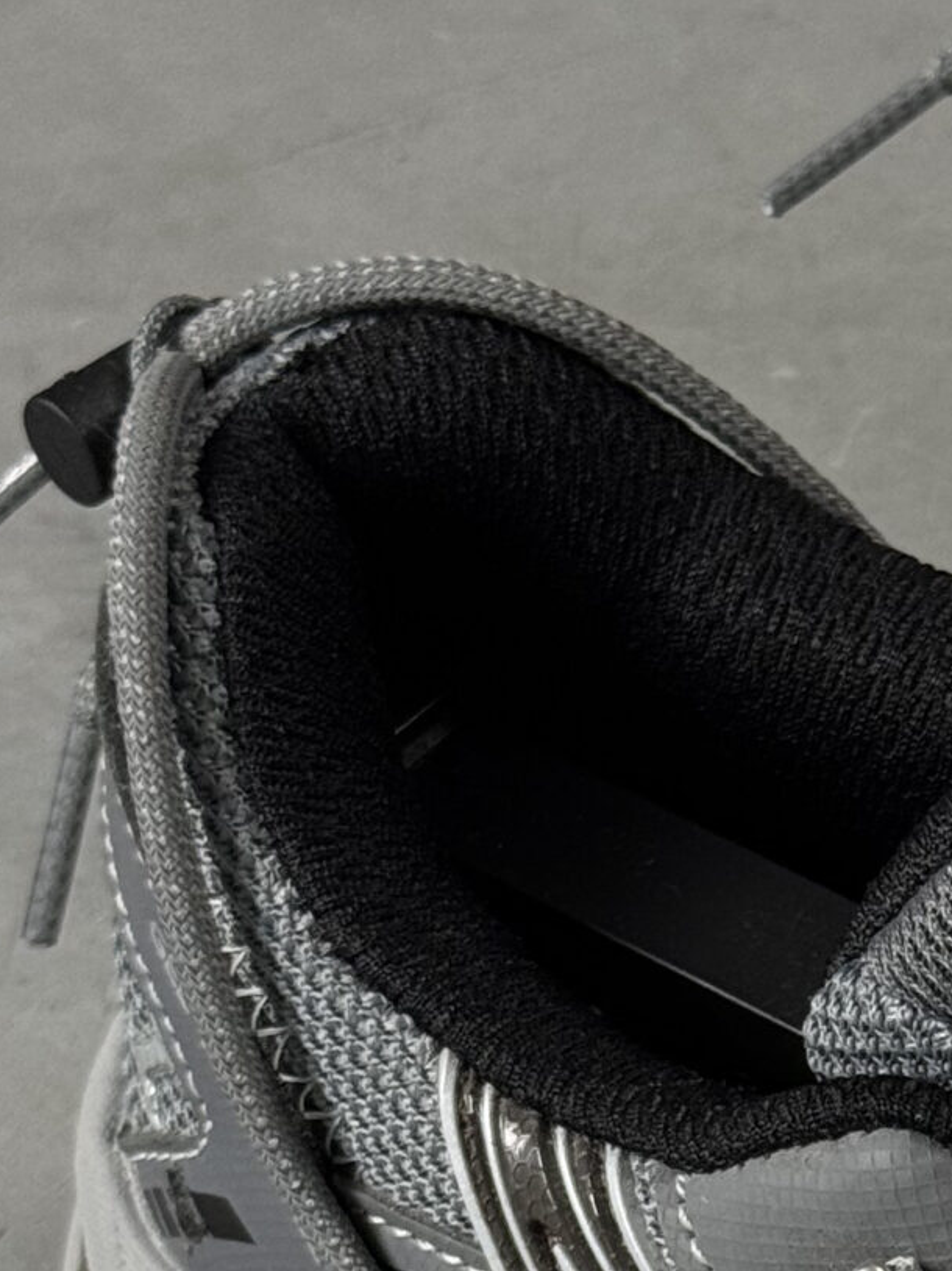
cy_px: 1335
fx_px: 5540
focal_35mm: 151
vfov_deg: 12.9
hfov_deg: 9.6
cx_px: 1275
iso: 125
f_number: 1.78
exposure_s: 1/60
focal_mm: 6.76
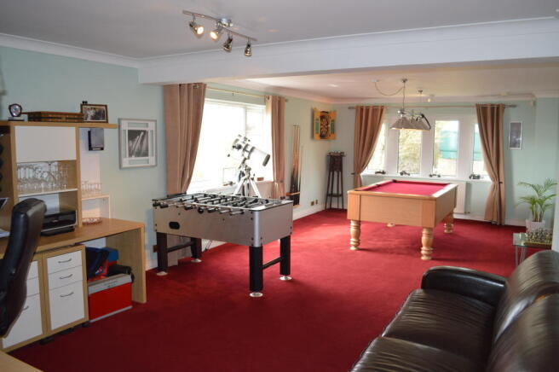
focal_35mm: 27
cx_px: 280
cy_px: 186
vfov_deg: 47.8
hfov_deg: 67.4
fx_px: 419
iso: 400
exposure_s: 1/80
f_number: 4
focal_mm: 18
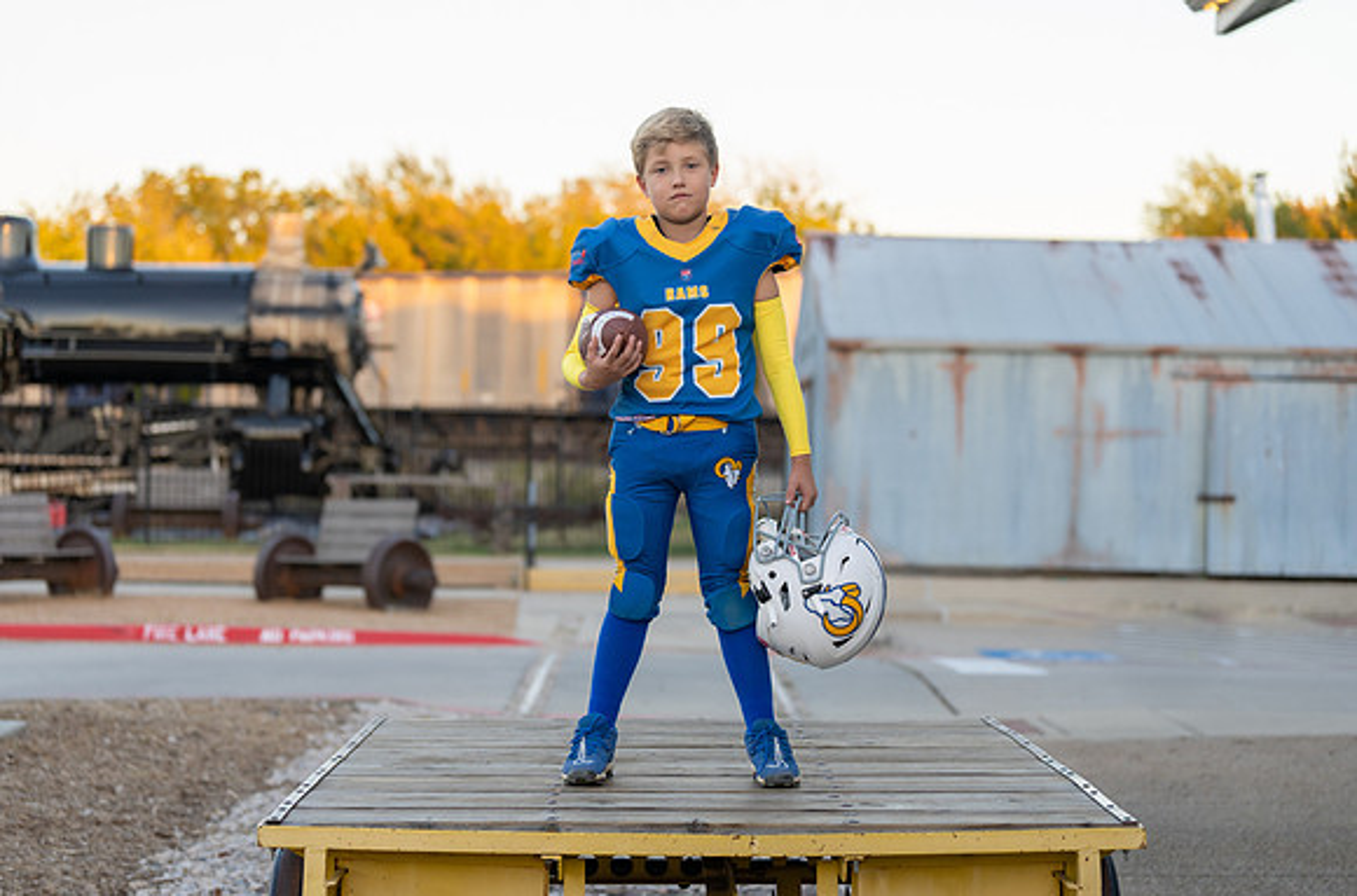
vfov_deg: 18.3
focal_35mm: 74
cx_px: 675
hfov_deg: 27.5
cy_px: 440
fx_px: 2776
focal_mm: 70
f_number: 2.8
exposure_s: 1/320
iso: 400
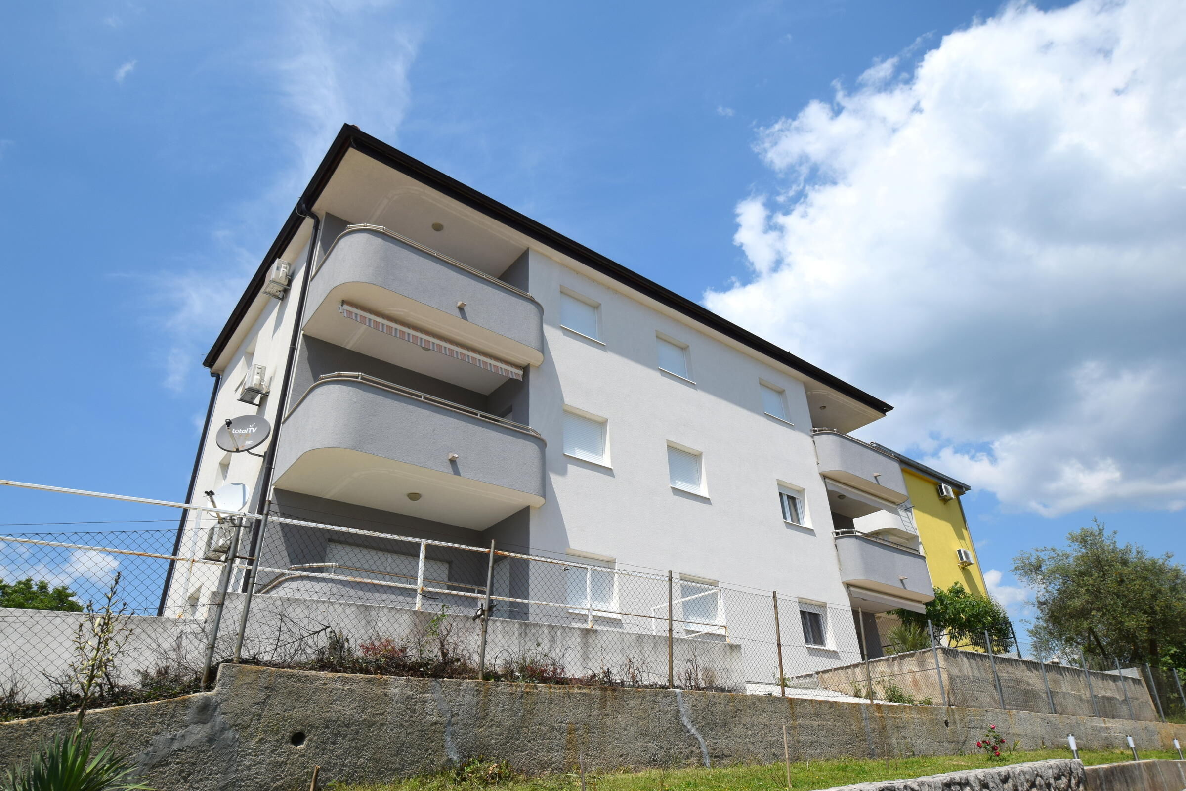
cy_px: 396
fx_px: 692
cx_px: 593
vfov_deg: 59.5
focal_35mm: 21
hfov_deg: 81.2
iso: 200
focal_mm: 14
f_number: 10
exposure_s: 1/400
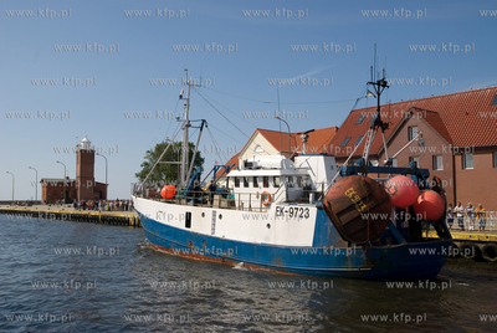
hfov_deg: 53.1
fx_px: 498
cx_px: 248
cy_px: 166
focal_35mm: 36
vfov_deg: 37.0
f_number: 7.1
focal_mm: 24
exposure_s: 1/250
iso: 100
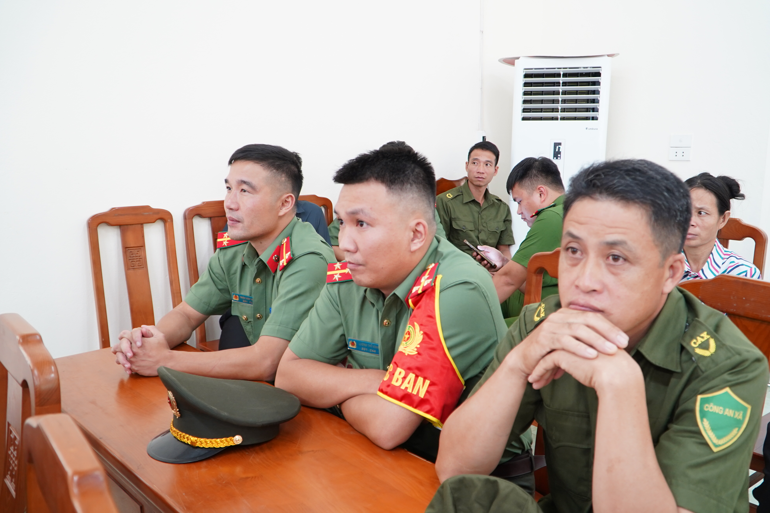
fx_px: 599
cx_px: 385
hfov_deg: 65.5
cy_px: 256
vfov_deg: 46.4
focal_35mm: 28
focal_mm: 19
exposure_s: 1/30
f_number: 4
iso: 800
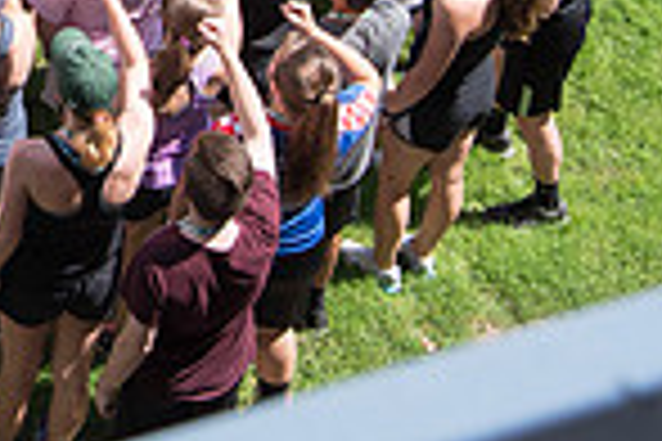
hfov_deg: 14.4
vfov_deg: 9.7
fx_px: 2464
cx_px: -297
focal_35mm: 134
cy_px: -367
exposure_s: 1/2500
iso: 640
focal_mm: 34
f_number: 5
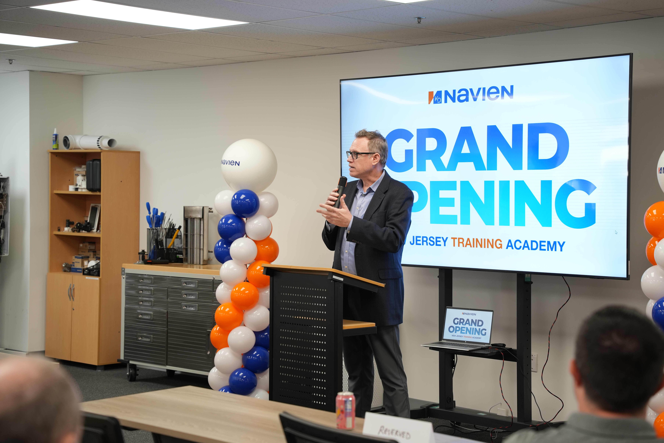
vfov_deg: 19.5
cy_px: 222
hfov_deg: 28.8
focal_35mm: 70
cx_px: 332
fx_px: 1291
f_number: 4
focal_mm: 70
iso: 500
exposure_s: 1/80
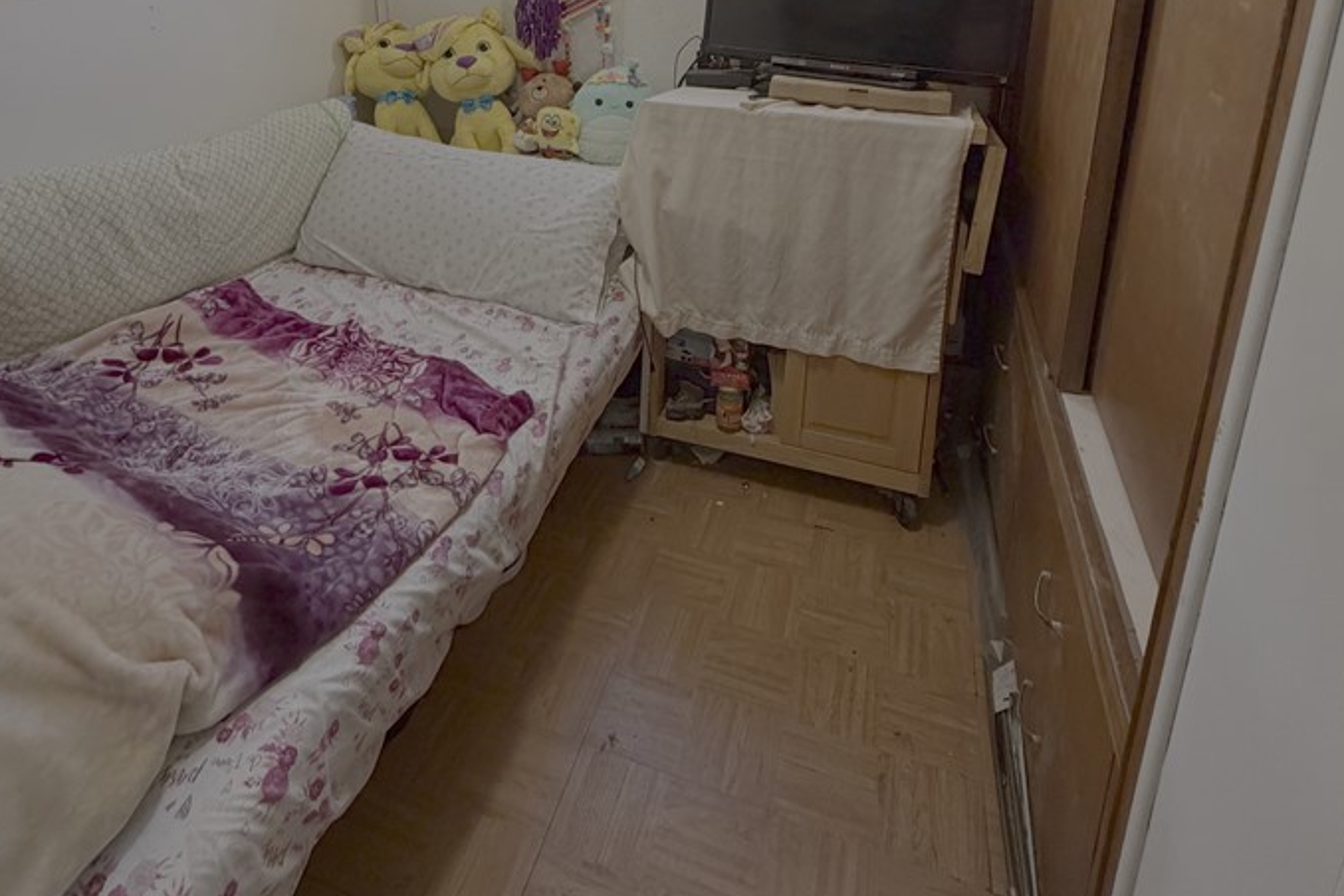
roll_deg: +0.6
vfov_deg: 52.1
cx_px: 609
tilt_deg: -17.0
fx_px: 821
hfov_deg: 78.4
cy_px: 133
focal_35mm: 22
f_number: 2.2
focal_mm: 2.22
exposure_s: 1/120
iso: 320
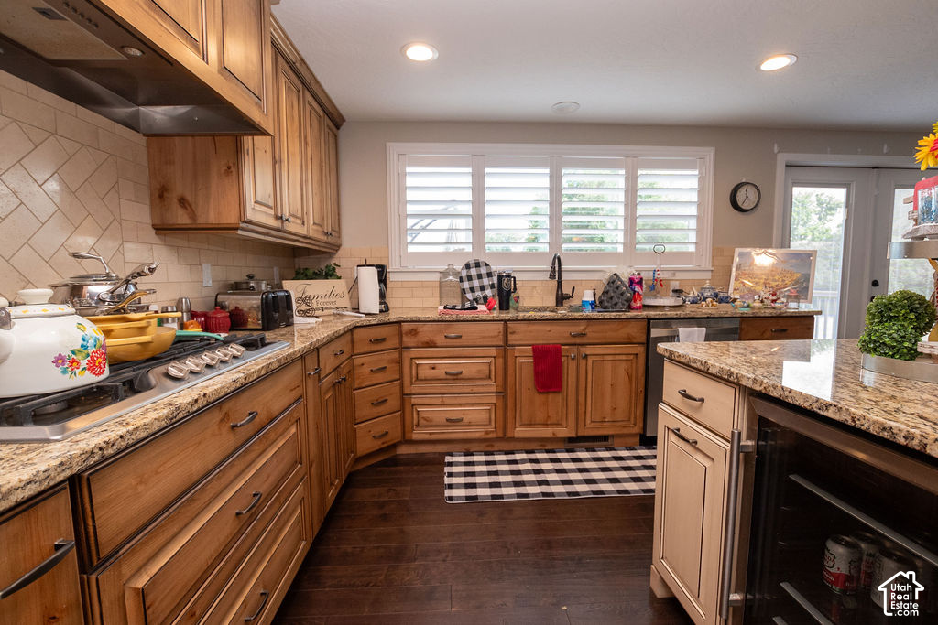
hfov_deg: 99.4
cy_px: 312
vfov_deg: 76.3
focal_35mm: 15
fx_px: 398
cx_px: 469
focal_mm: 10
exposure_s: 1/160
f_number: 5
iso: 1000
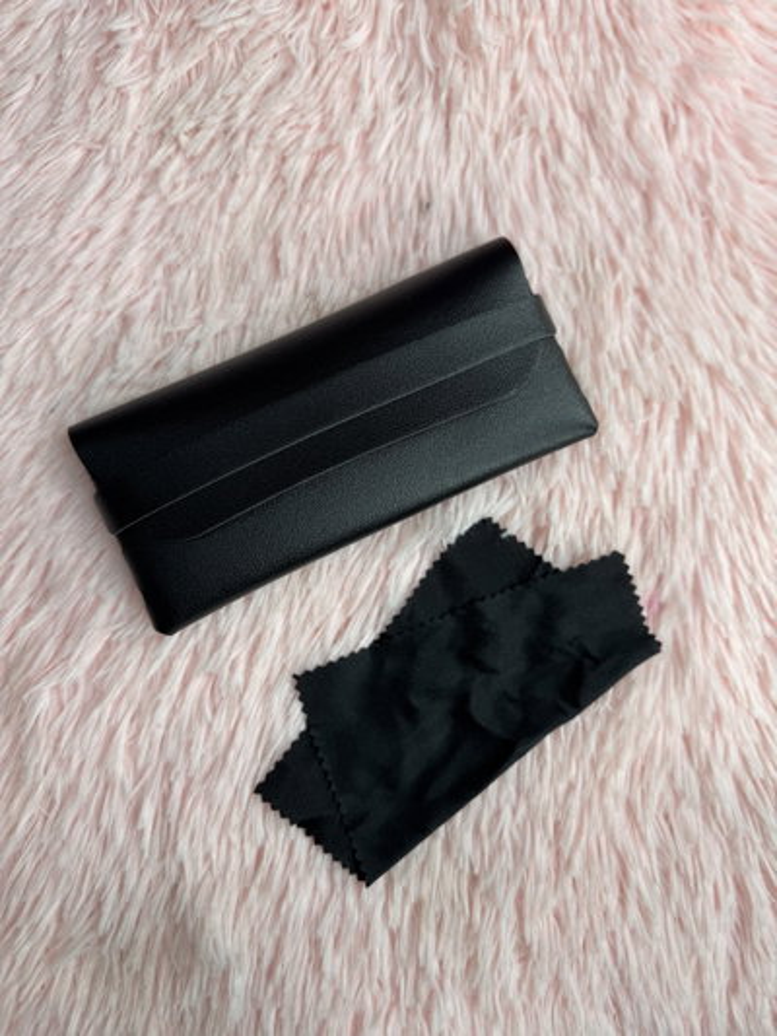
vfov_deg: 71.6
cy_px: 518
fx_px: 718
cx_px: 388
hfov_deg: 56.8
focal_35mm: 24
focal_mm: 6.76
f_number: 1.78
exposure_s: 1/182
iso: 64
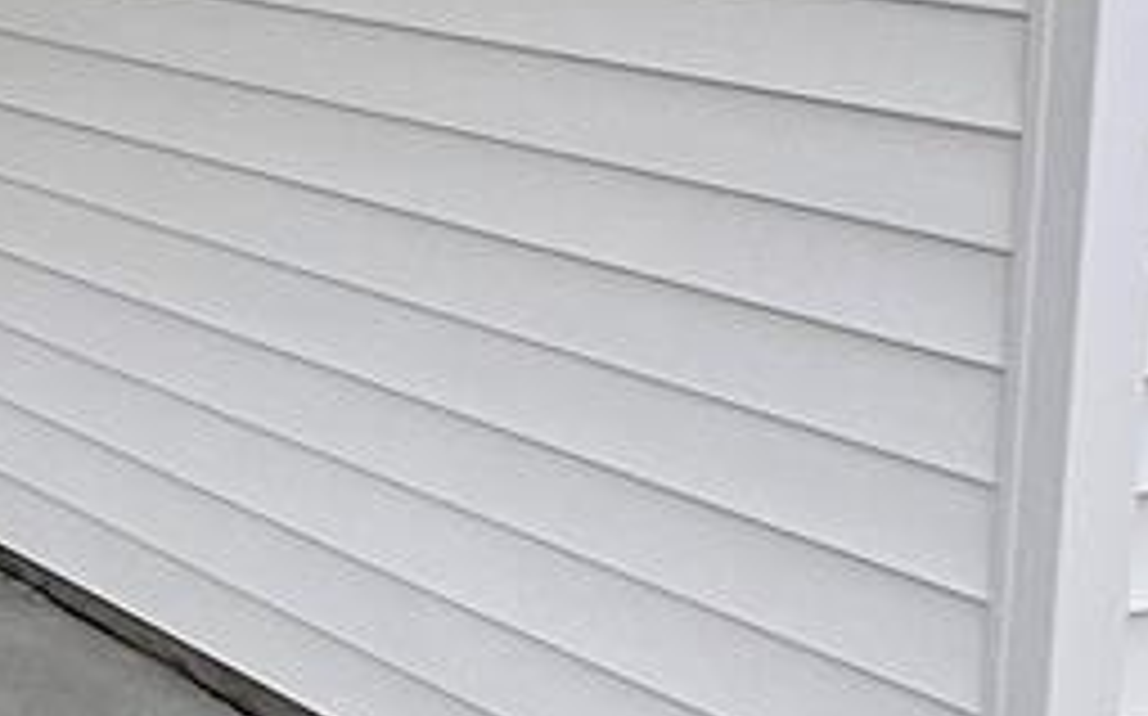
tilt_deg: -4.7
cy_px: -63
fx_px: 2595
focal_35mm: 83
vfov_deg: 15.3
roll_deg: +0.0
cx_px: -743
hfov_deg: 20.1
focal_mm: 1.57
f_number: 1.8
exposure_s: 1/345
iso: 32
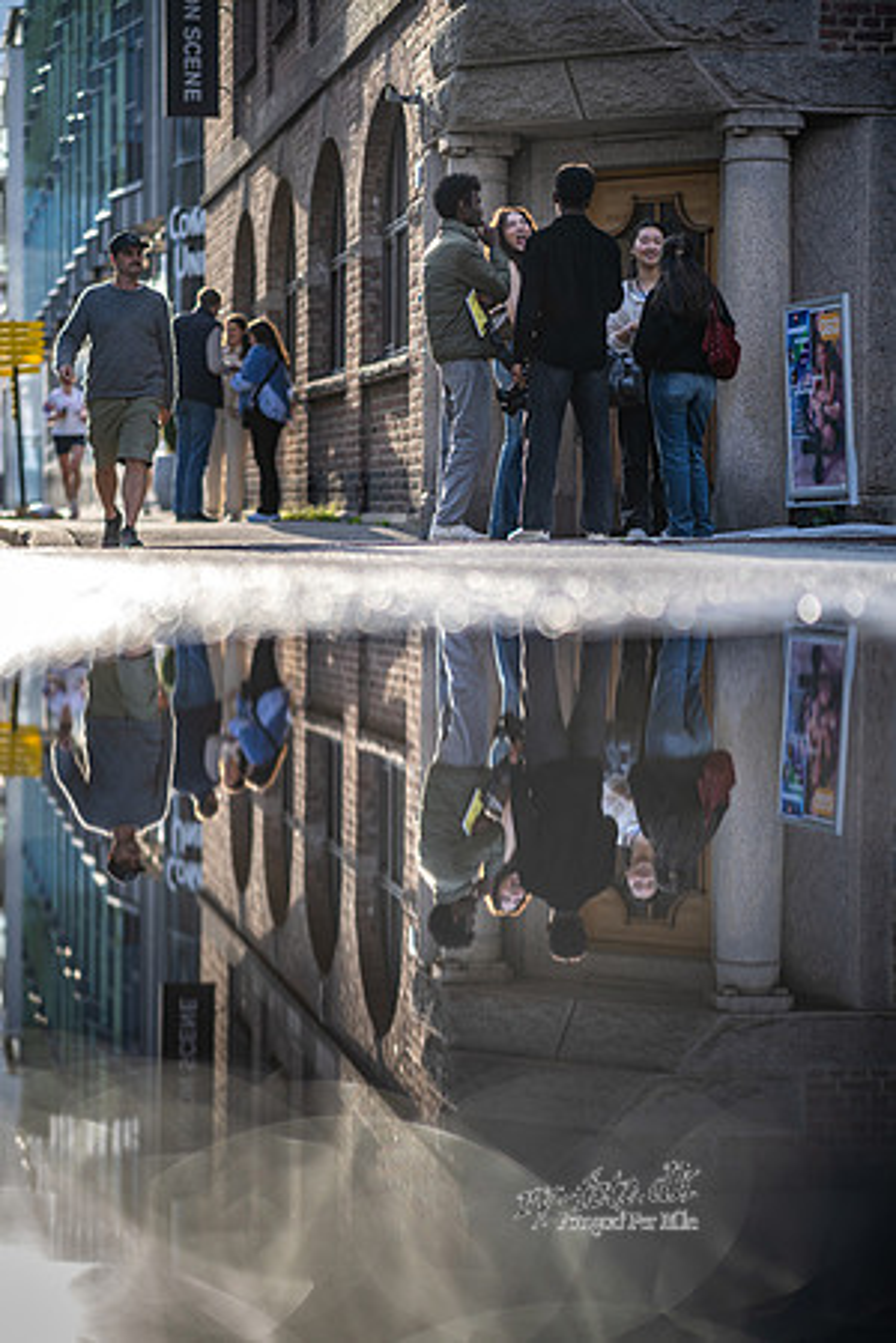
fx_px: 3173
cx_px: 448
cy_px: 672
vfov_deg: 23.9
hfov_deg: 16.1
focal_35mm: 85
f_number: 1.4
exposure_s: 1/800
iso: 50
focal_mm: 85
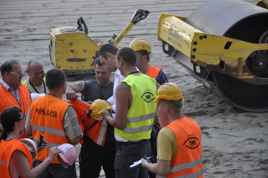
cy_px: 89
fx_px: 1026
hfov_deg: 14.9
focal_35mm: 138
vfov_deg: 9.9
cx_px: 134
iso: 500
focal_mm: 92
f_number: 5.6
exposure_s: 1/250
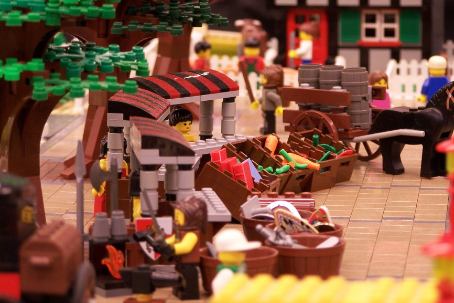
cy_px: 113
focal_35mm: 171
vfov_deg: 8.0
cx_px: 238
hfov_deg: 12.0
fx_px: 2156
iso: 80
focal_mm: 23.1
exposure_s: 1/2
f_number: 3.2
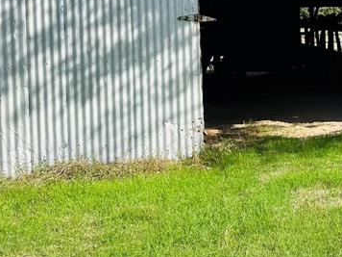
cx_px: 377
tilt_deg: -1.9
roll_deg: +1.1
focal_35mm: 69
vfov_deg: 20.9
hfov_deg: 26.0
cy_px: 32
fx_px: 682
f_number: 1.78
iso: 80
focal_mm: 6.86
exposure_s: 1/2882
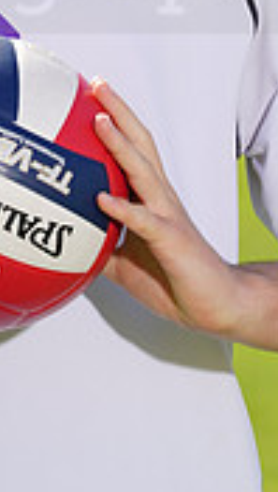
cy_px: -56
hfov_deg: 1.2
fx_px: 13022
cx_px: -46
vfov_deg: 2.2
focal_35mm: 998
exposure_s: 1/200
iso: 64
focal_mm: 288
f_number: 7.1
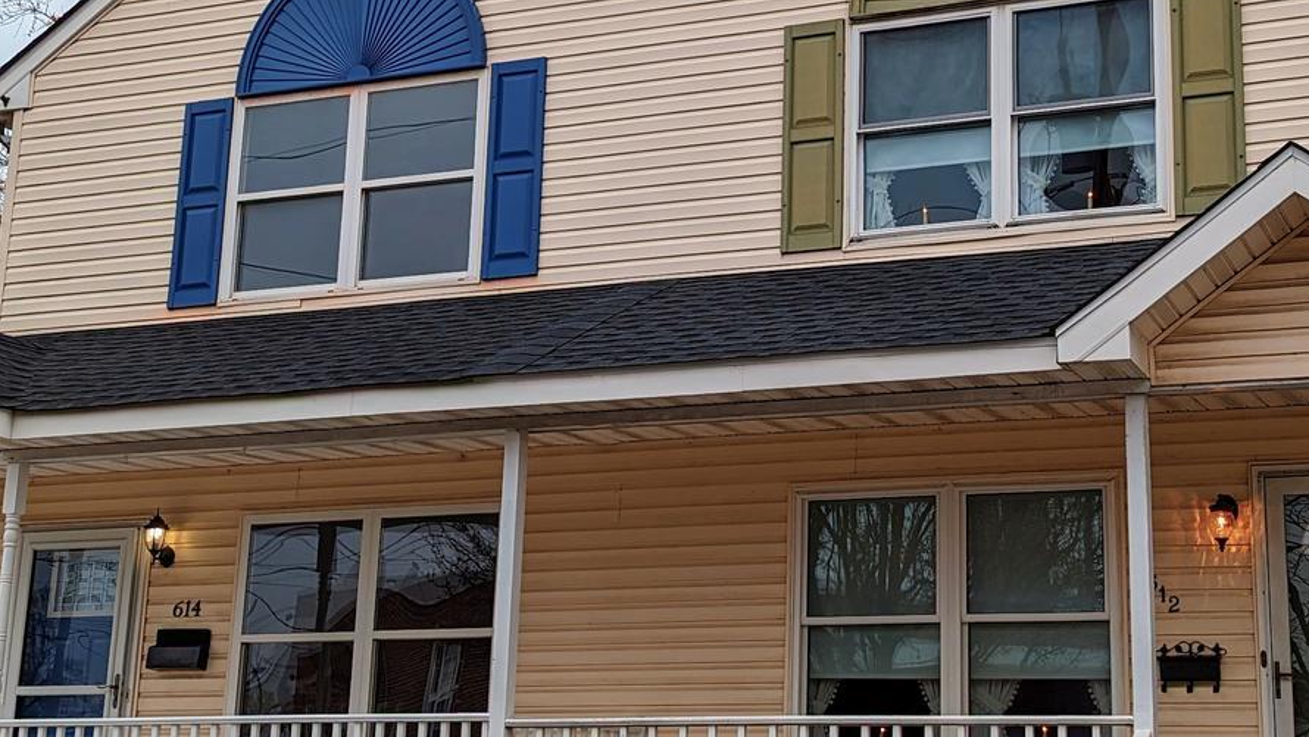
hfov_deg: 34.7
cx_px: 816
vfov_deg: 20.0
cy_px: 293
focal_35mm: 60
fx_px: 2083
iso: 46
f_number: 1.85
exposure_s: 1/466
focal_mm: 6.81
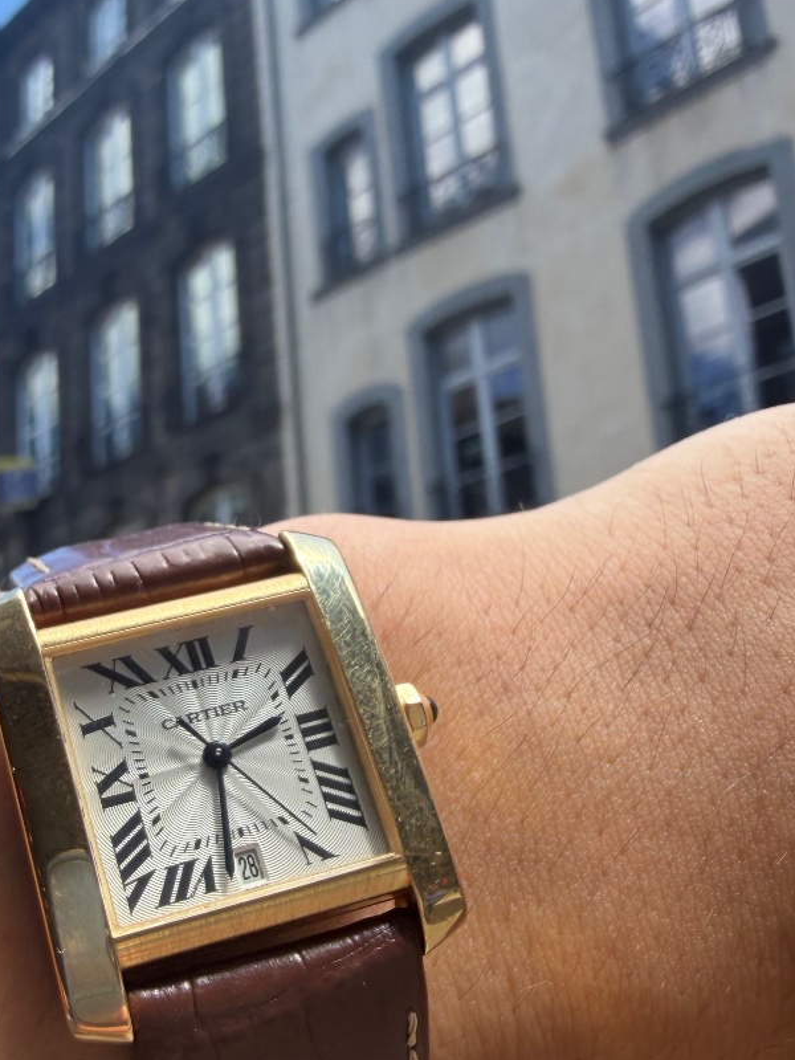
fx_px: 1194
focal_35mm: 39
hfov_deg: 36.0
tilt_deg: +14.3
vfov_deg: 46.8
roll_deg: +3.2
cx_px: 207
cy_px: 735
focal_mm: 2.22
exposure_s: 1/238
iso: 40
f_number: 2.2
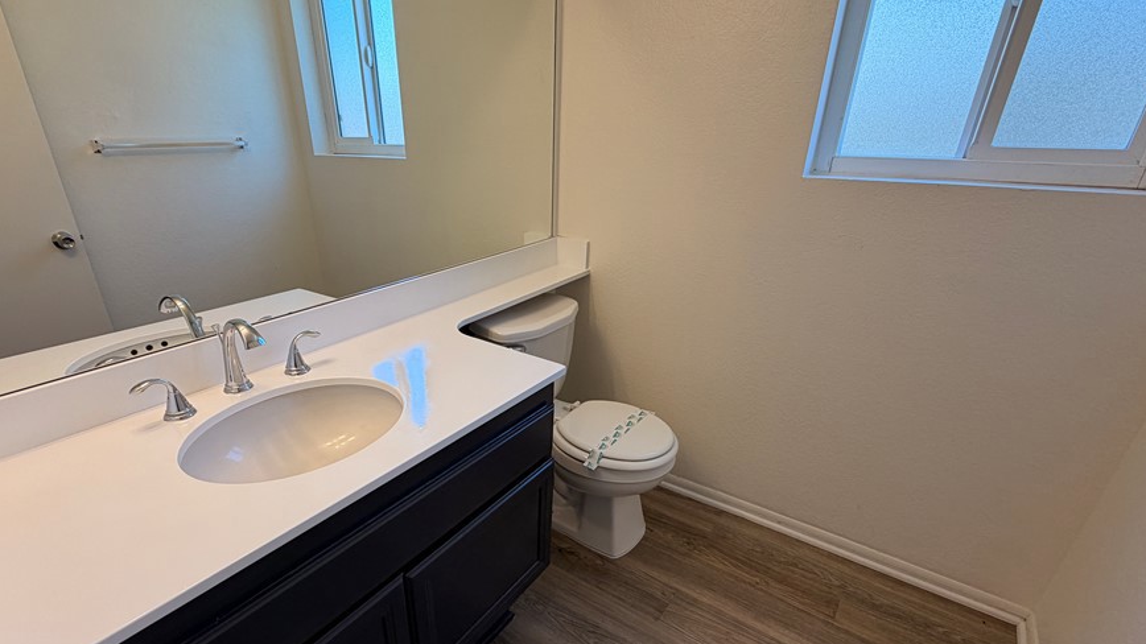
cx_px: 525
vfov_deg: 60.6
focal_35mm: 18
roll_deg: +0.0
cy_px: 379
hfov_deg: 92.5
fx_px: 547
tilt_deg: -27.0
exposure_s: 1/120
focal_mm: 2.22
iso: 80
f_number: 2.2
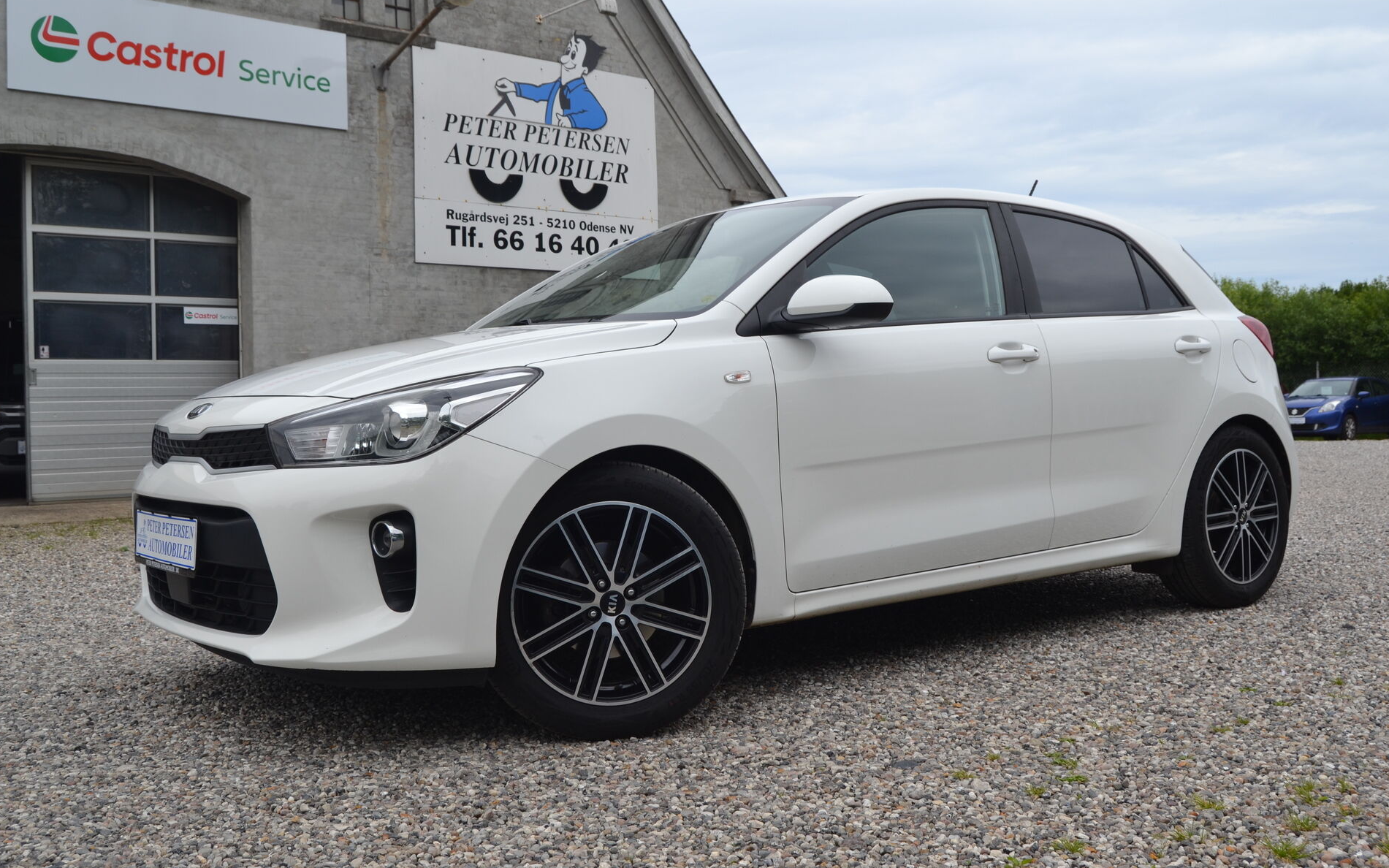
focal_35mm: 36
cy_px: 411
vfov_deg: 35.8
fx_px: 1344
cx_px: 693
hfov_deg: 54.6
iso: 100
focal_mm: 23
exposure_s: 1/250
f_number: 8
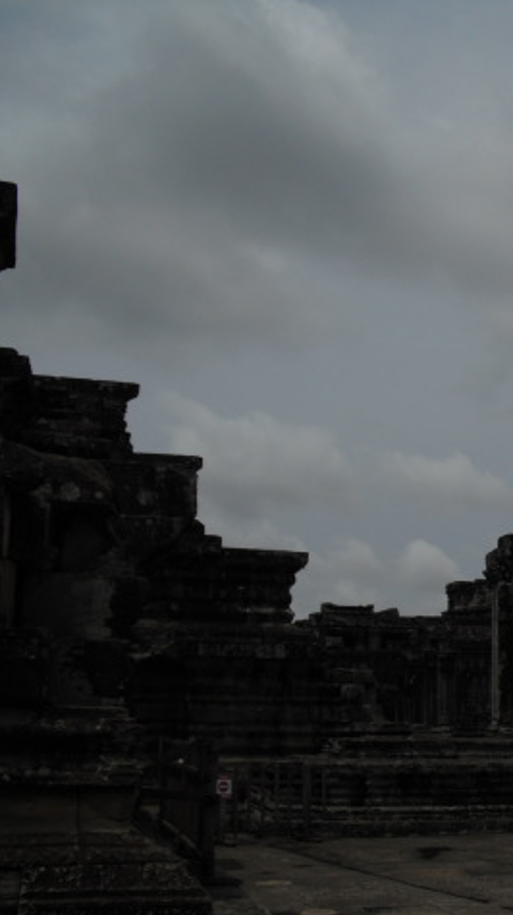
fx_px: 1284
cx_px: 544
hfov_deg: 21.6
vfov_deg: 39.2
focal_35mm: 53
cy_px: 459
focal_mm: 6.3
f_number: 7.8
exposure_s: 1/640
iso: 64
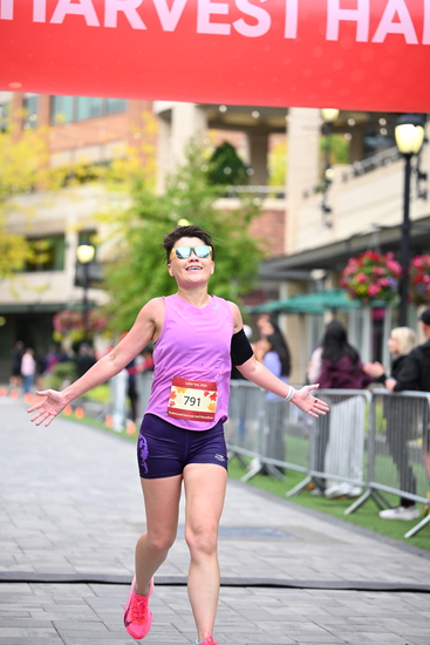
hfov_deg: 13.4
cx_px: 215
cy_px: 322
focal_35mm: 102
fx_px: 1826
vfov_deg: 20.0
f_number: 2.8
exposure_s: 1/2000
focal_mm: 102
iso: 1000
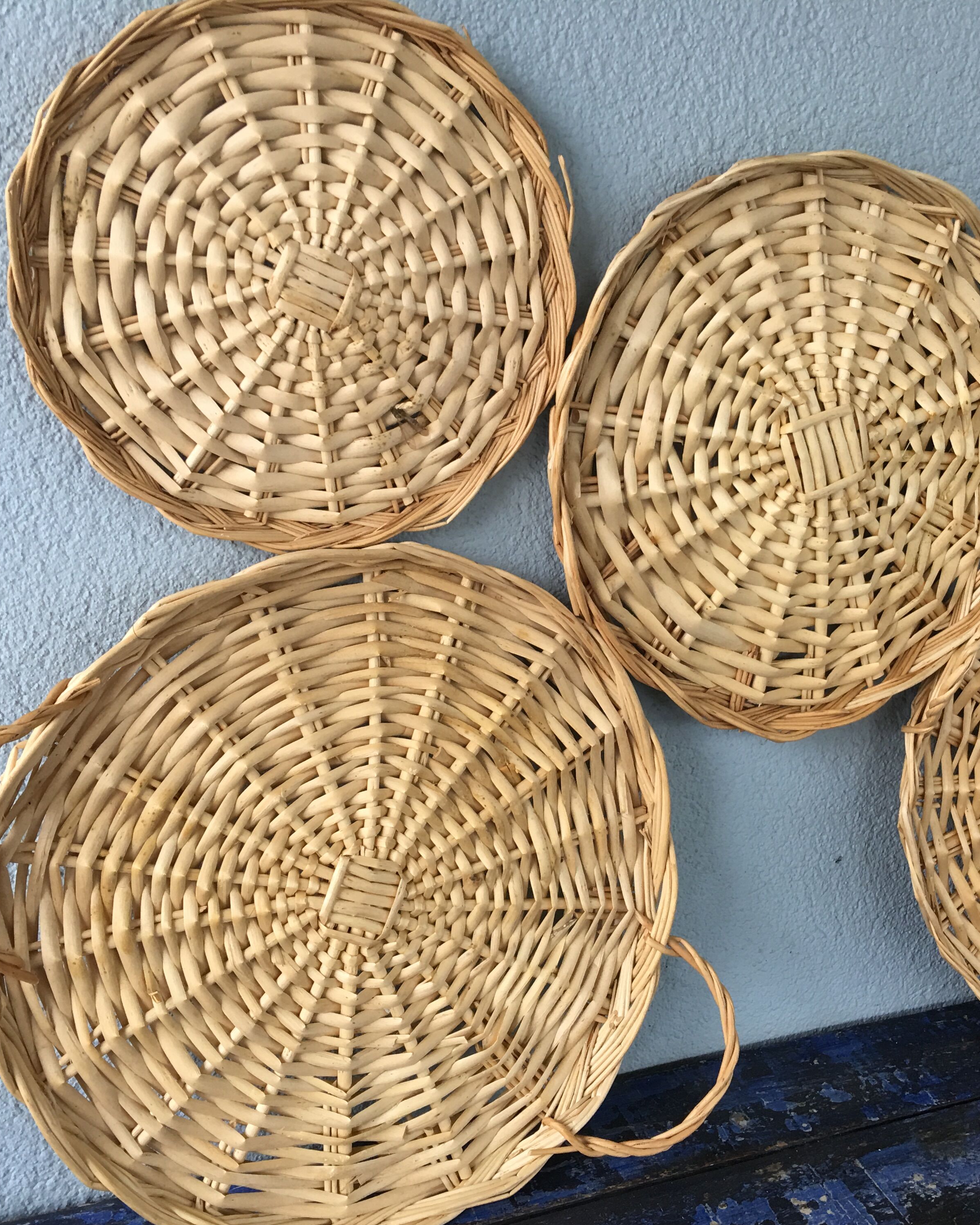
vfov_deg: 47.9
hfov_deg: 39.0
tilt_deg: -16.8
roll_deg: -0.1
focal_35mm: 38
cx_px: 588
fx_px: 1377
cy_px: 616
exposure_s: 1/17
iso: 32
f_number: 2.2
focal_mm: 4.15
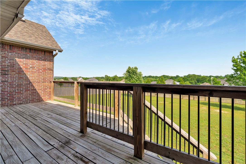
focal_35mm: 16
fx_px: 109
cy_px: 82
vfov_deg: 73.7
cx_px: 123
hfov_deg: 96.7
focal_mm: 16
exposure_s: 1/200
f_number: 6.3
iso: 125
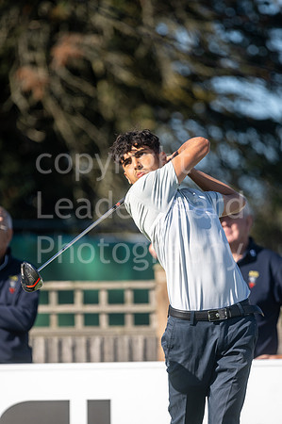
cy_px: 212
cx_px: 141
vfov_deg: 4.6
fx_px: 5299
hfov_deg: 3.0
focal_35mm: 450
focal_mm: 300
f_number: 4
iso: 200
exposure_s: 1/1600
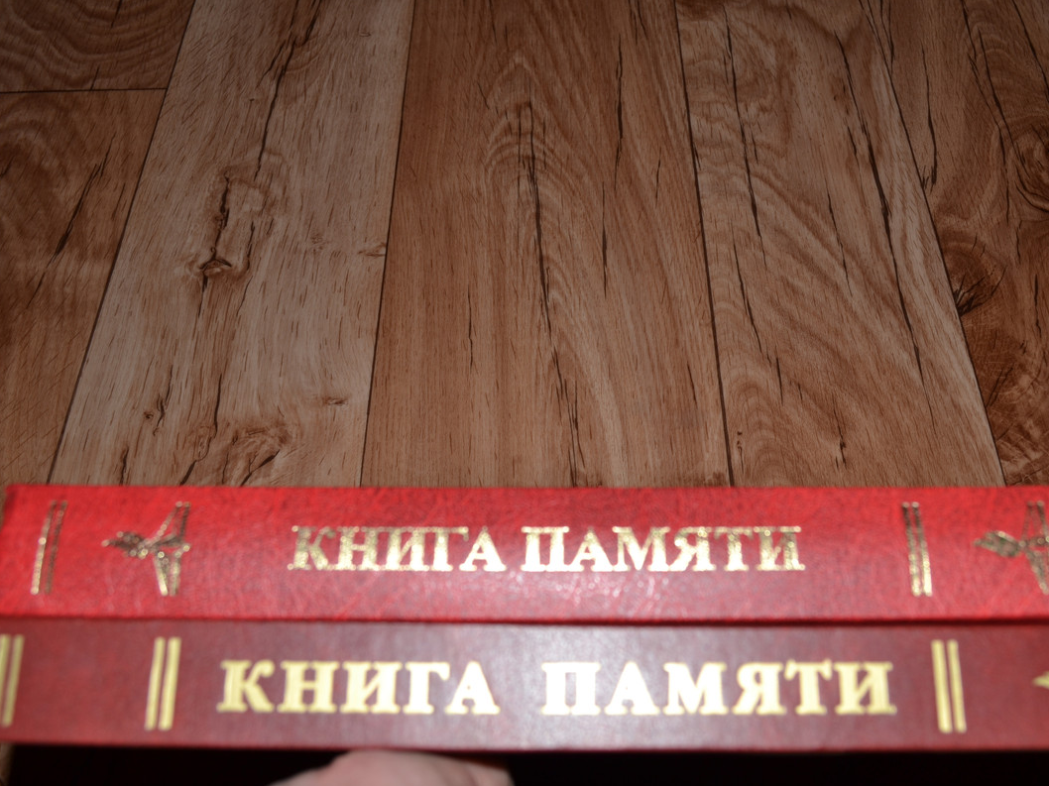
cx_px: 580
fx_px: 1091
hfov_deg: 51.3
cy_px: 394
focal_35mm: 36
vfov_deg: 39.6
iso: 100
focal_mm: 22
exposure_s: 1/60
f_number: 8
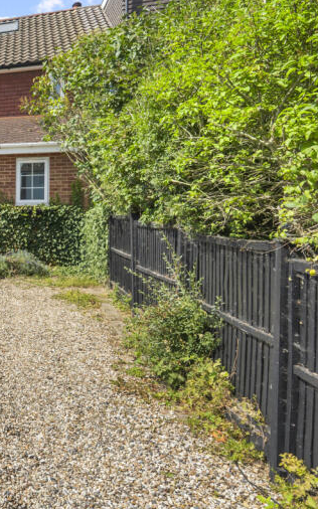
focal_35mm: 33
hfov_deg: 25.9
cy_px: 203
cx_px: -180
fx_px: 458
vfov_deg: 57.7
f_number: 7.1
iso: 320
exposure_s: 1/200
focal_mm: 16
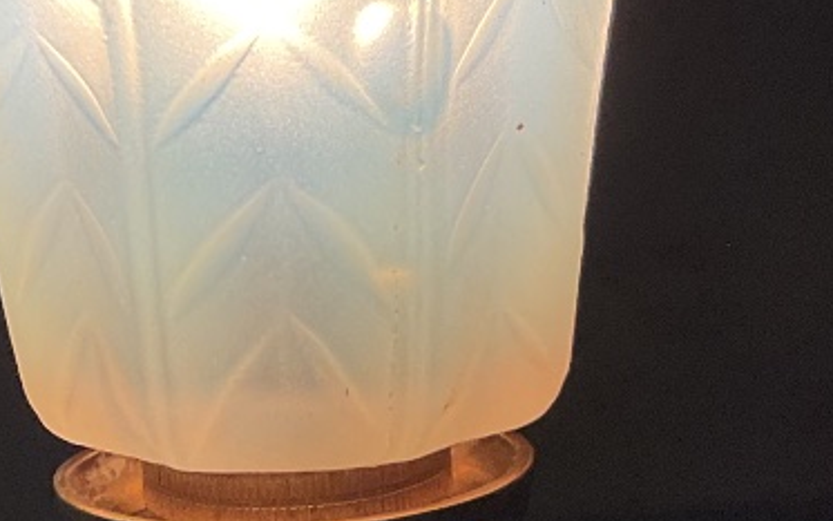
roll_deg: +3.4
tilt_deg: -9.3
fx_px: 2247
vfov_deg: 13.2
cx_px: 230
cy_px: 331
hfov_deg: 20.9
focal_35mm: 99
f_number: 1.8
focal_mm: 3
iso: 40
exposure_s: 1/100
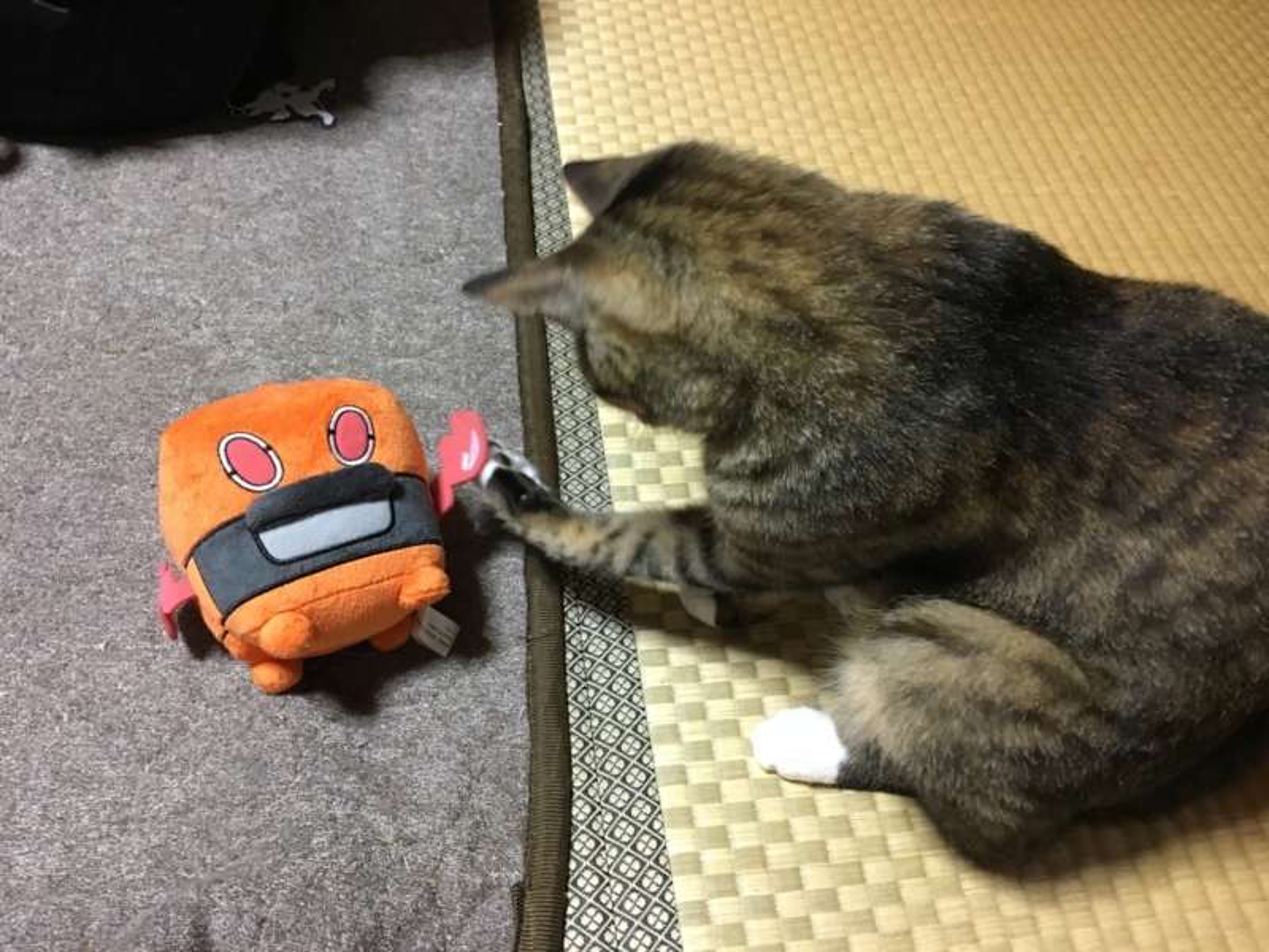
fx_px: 1063
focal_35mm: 29
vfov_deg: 48.2
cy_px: 476
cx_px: 634
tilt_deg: -52.4
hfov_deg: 61.7
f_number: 2.2
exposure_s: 1/17
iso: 200
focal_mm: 4.15
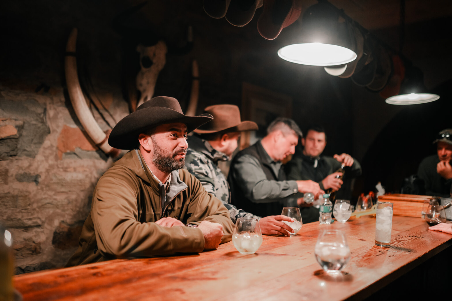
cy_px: 150
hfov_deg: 54.4
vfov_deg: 37.8
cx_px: 226
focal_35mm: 35
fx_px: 439
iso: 800
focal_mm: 35
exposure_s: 1/80
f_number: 1.4
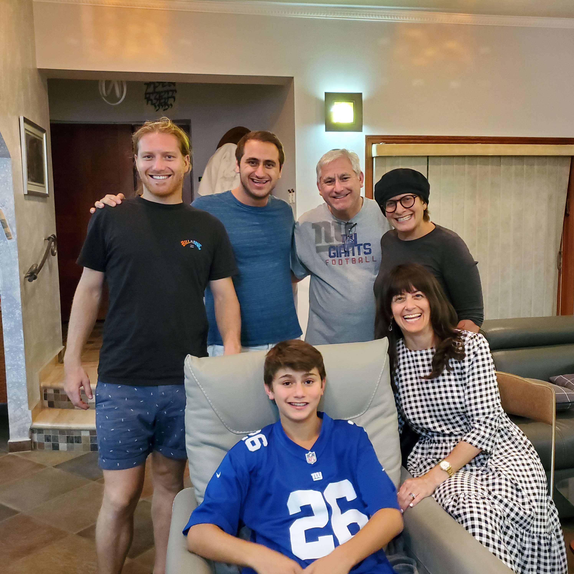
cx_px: 322
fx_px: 582
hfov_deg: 52.4
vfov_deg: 52.5
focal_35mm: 31
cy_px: 290
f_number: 1.5
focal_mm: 4.3
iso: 640
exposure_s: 1/50
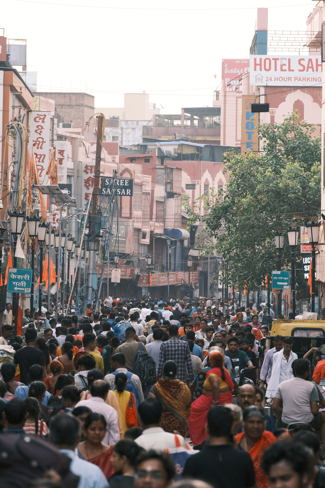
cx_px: 162
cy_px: 244
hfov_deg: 6.2
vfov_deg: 9.3
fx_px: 3007
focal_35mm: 222
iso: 400
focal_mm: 147.6
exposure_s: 1/125
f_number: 5.6
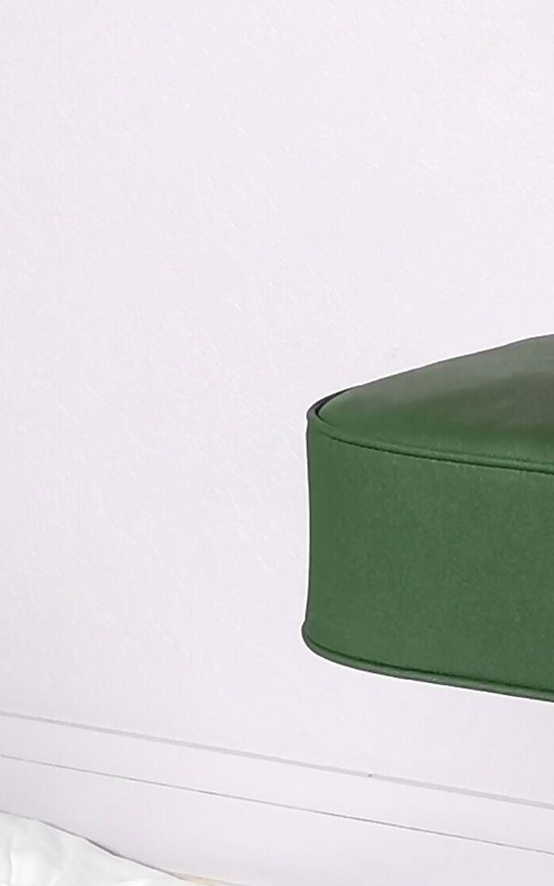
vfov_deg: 16.8
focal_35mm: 124
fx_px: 2995
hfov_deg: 10.2
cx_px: 885
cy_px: 582
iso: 250
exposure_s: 1/50
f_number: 1.8
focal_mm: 5.58
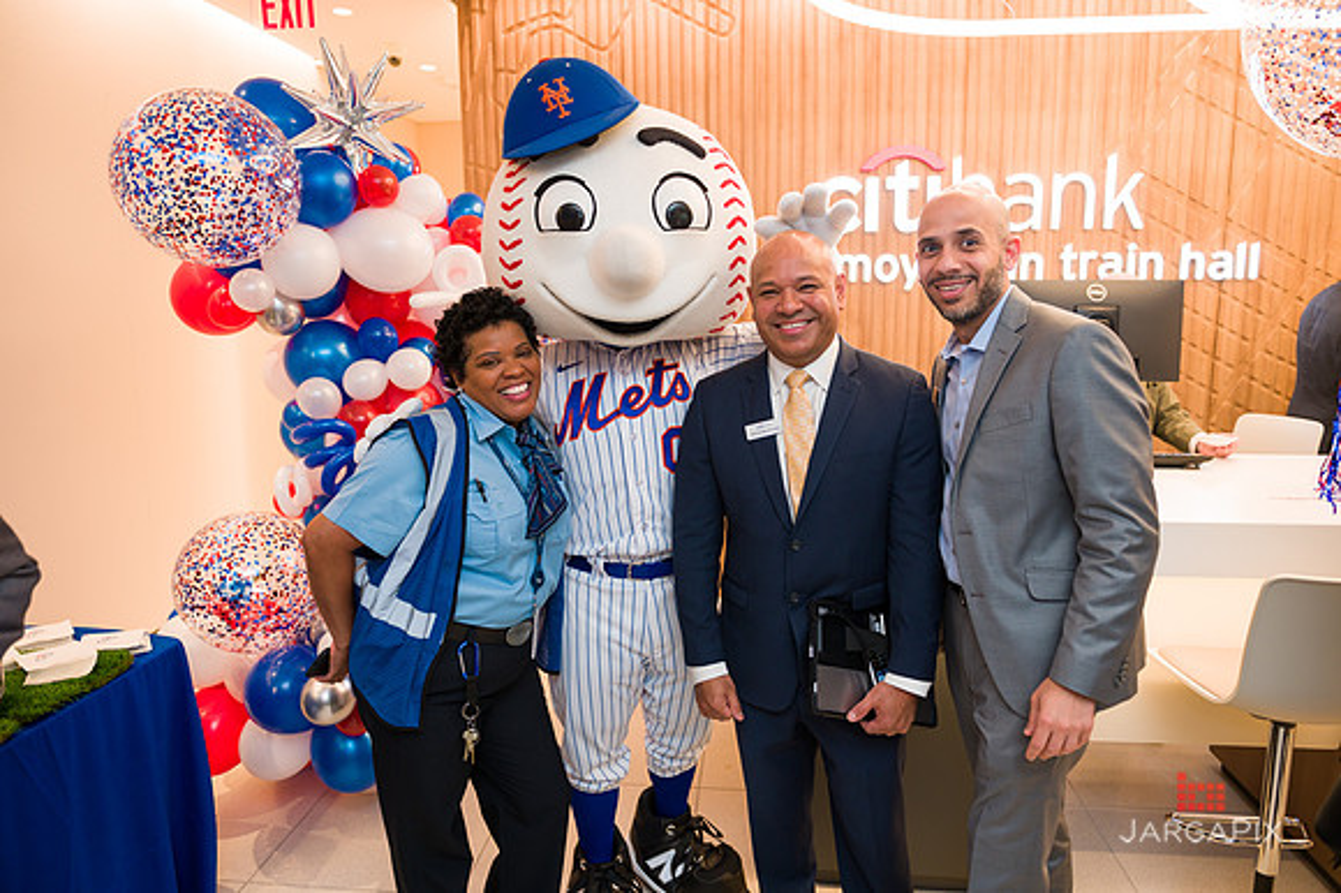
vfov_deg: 53.1
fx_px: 893
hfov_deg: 73.8
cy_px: 446
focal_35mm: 24
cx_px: 670
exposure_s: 1/200
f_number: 4
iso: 400
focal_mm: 24
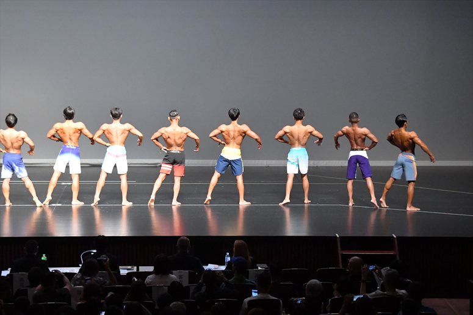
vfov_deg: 11.7
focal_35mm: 117
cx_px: 236
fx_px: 1537
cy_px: 158
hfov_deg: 17.5
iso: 9000
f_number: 5.6
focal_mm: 78
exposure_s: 1/400
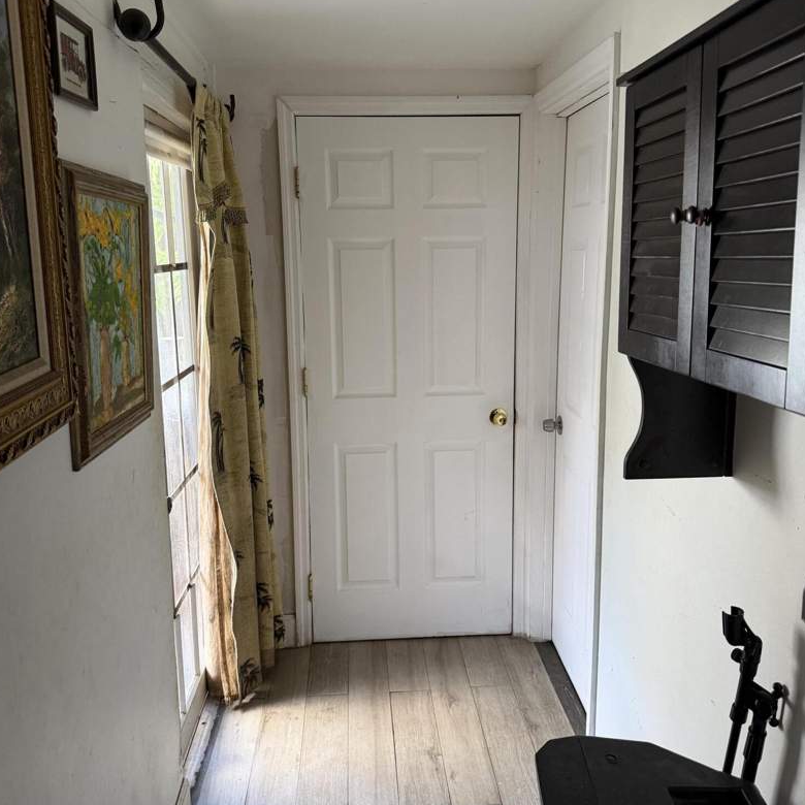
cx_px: 398
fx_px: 763
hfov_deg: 55.6
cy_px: 373
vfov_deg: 55.6
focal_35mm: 29
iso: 320
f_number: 1.78
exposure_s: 1/60
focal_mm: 6.76
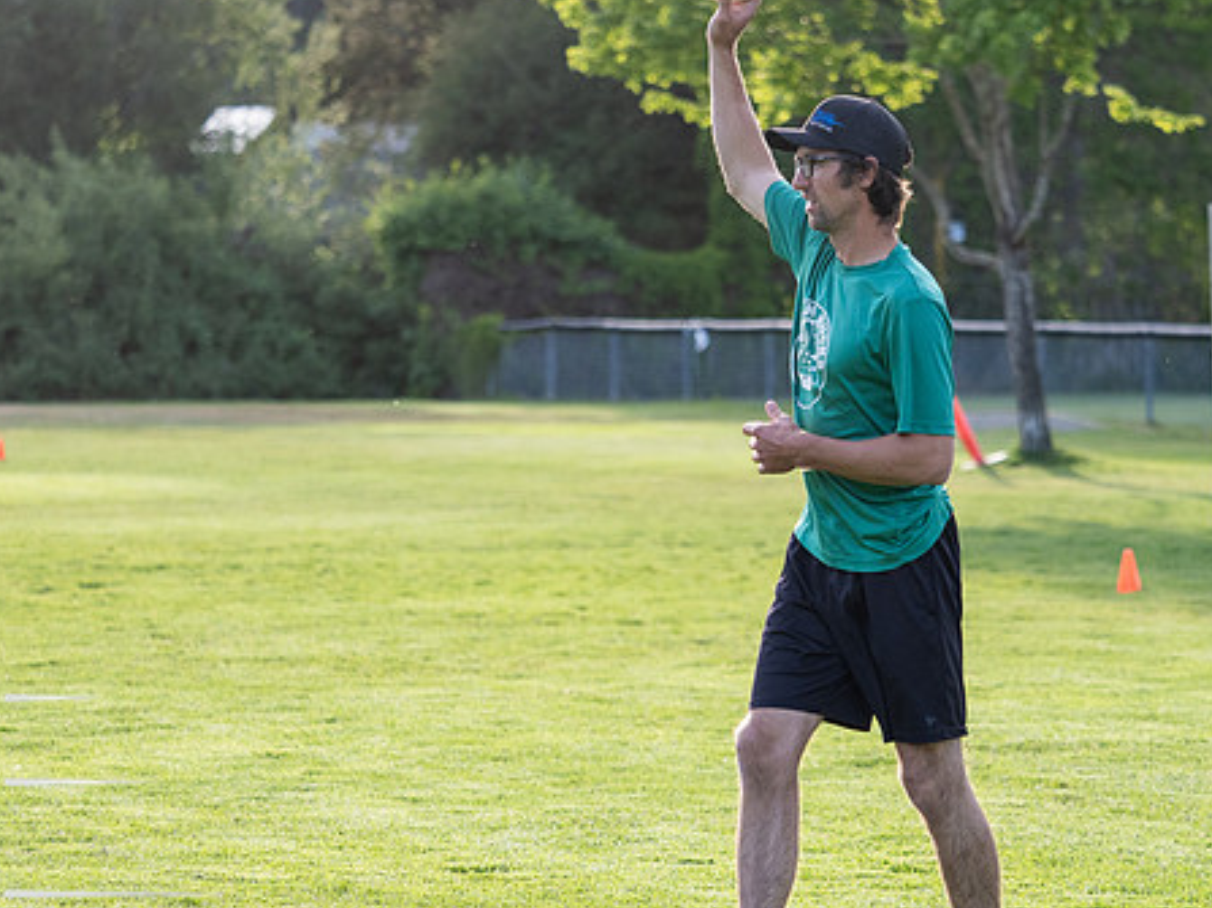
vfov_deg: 7.2
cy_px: 400
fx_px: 7176
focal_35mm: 205
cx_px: 640
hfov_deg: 9.7
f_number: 2.8
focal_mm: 79
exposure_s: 1/1000
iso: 320
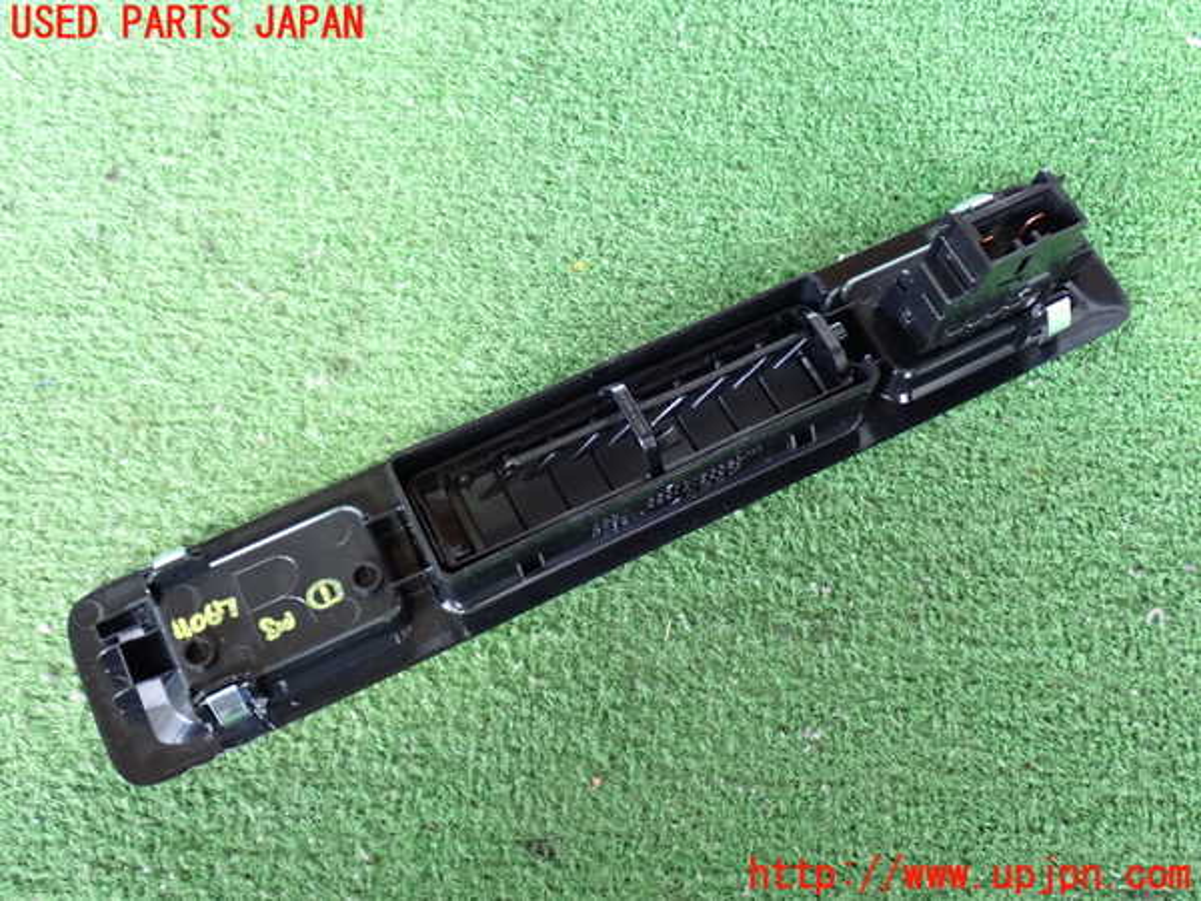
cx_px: 600
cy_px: 450
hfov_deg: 49.0
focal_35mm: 38
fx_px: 1318
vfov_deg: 37.7
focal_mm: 6.83
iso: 800
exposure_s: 1/25
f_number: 2.7
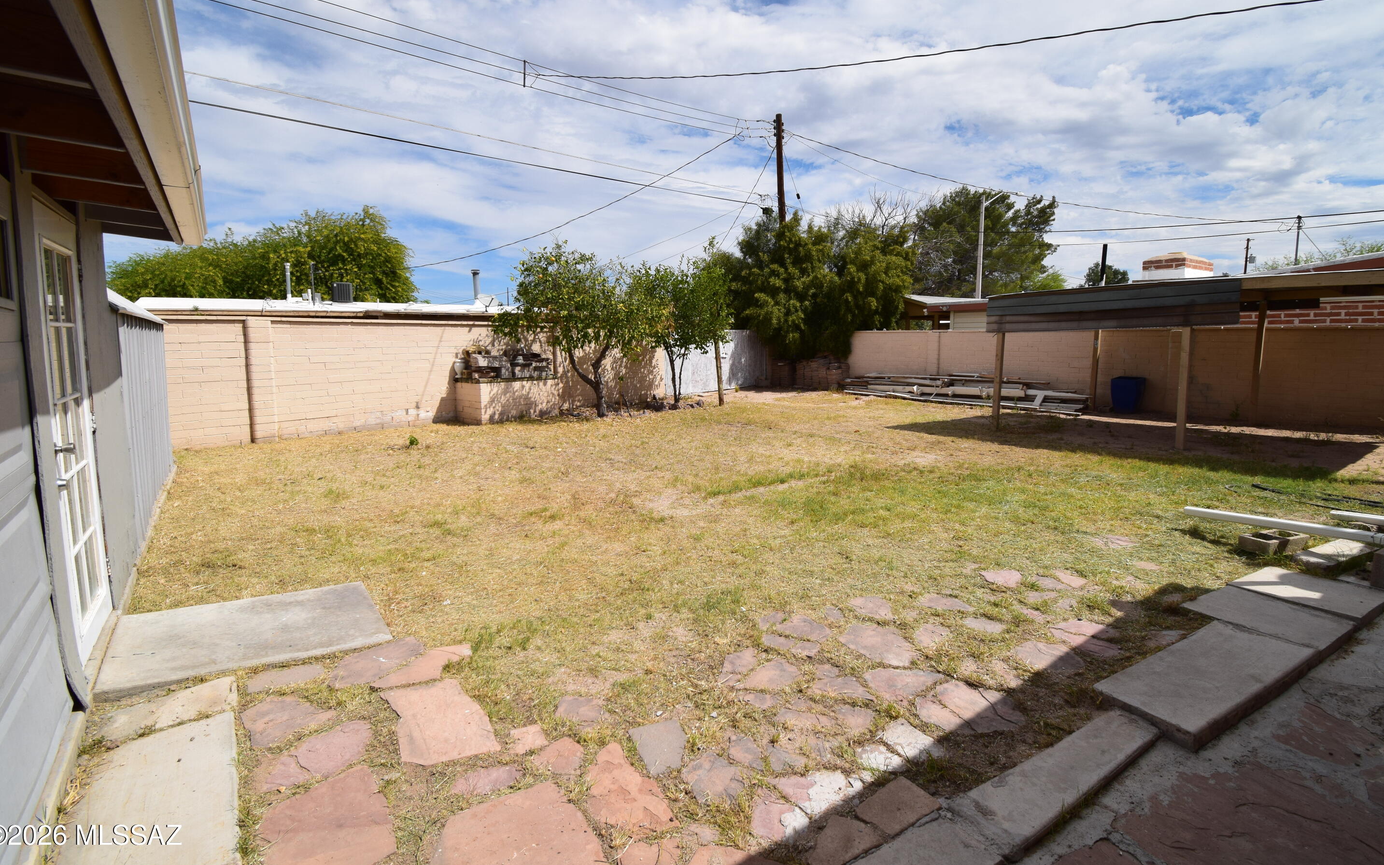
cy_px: 397
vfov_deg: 71.1
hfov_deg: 97.8
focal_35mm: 16
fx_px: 604
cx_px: 709
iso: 220
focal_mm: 10
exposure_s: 1/500
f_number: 11
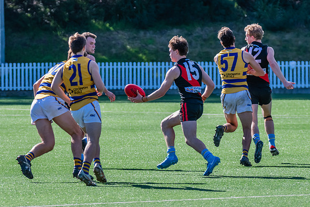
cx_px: 138
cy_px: 106
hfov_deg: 4.1
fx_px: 4299
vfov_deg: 2.8
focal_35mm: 499
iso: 800
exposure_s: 1/1250
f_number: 9
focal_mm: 320
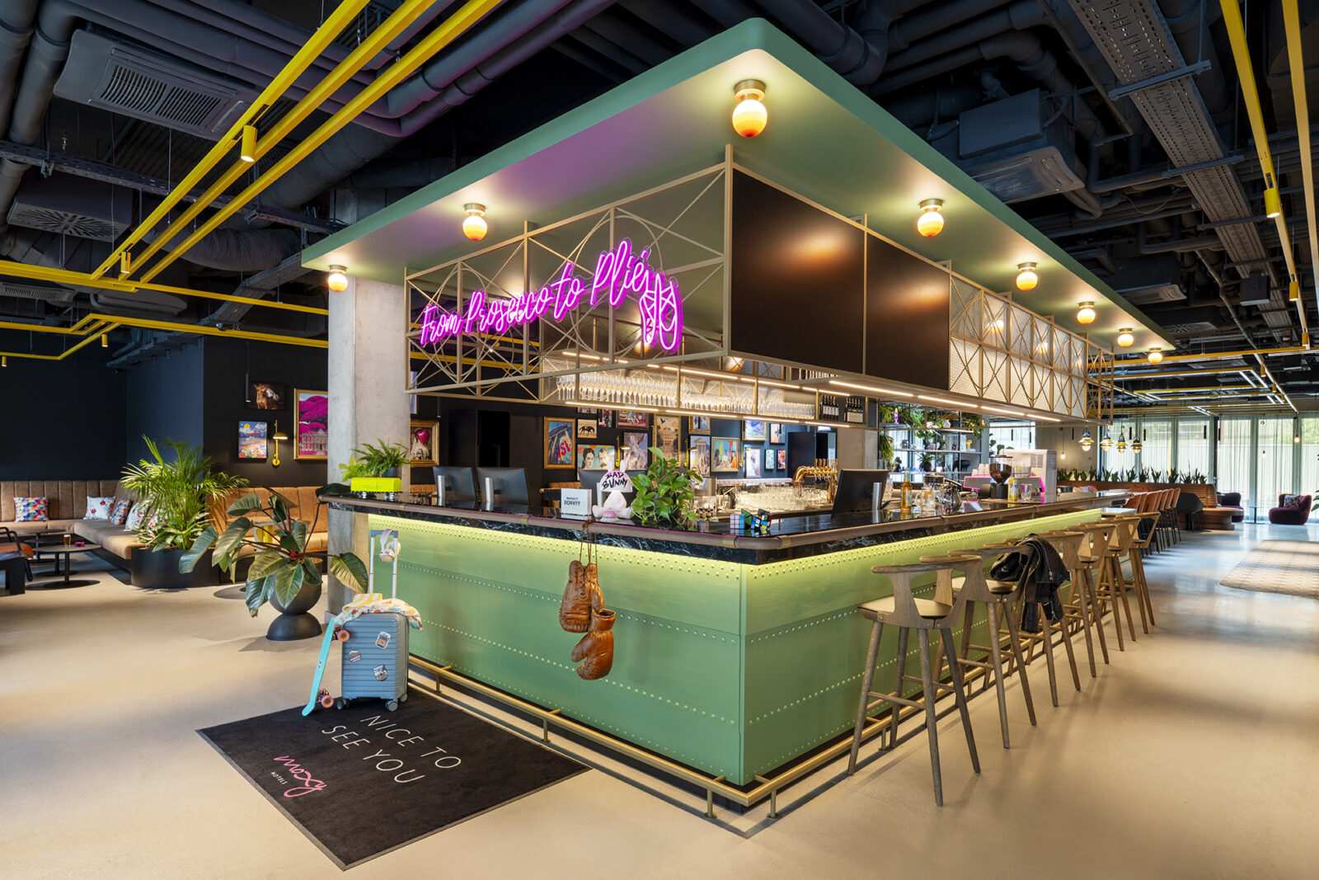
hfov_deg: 86.9
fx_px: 696
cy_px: 440
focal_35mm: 19
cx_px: 660
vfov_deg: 64.6
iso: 125
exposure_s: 1/2
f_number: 9
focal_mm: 19
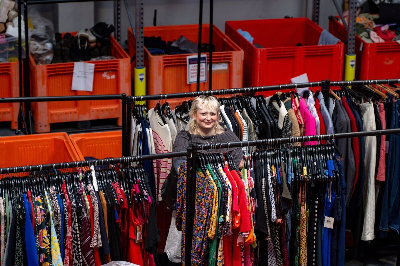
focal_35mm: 120
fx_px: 1333
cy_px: 133
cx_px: 200
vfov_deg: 11.4
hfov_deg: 17.1
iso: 1250
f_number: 4.5
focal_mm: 120
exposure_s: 1/160
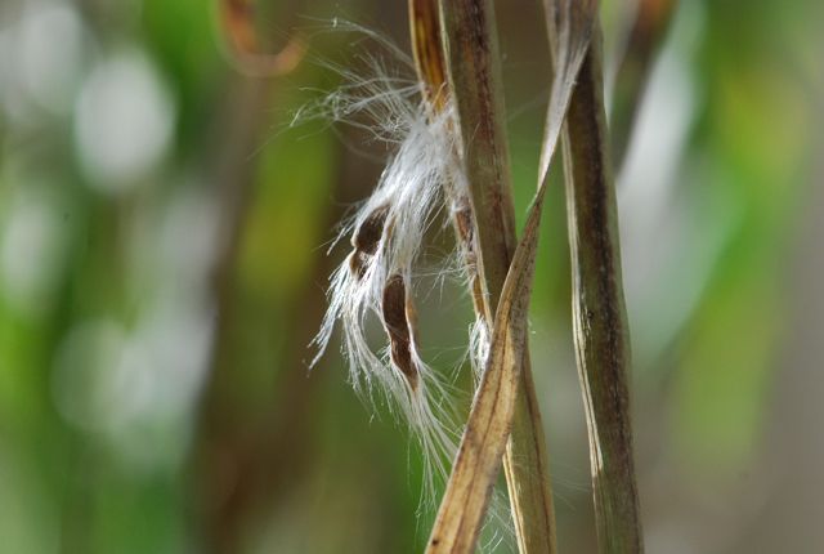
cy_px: 277
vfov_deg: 8.8
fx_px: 3613
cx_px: 412
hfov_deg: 13.0
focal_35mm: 158
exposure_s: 1/250
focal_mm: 105
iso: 640
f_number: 8
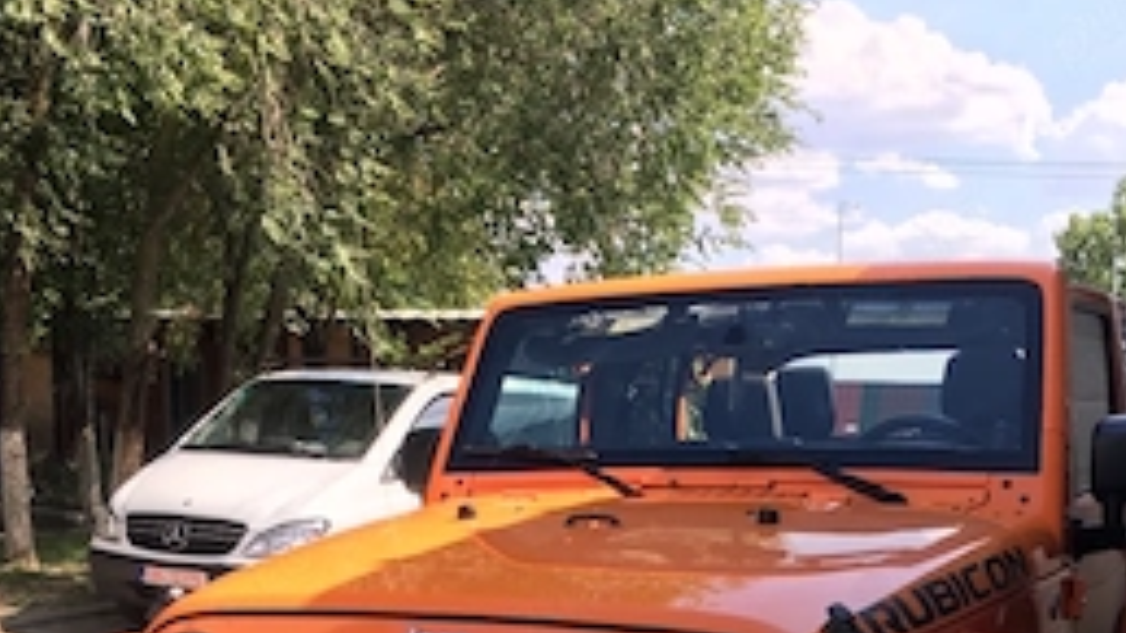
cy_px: 694
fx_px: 1463
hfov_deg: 42.1
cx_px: 598
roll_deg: -1.7
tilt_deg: -9.8
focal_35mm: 49
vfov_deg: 23.0
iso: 25
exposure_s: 1/541
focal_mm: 4.15
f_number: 2.2
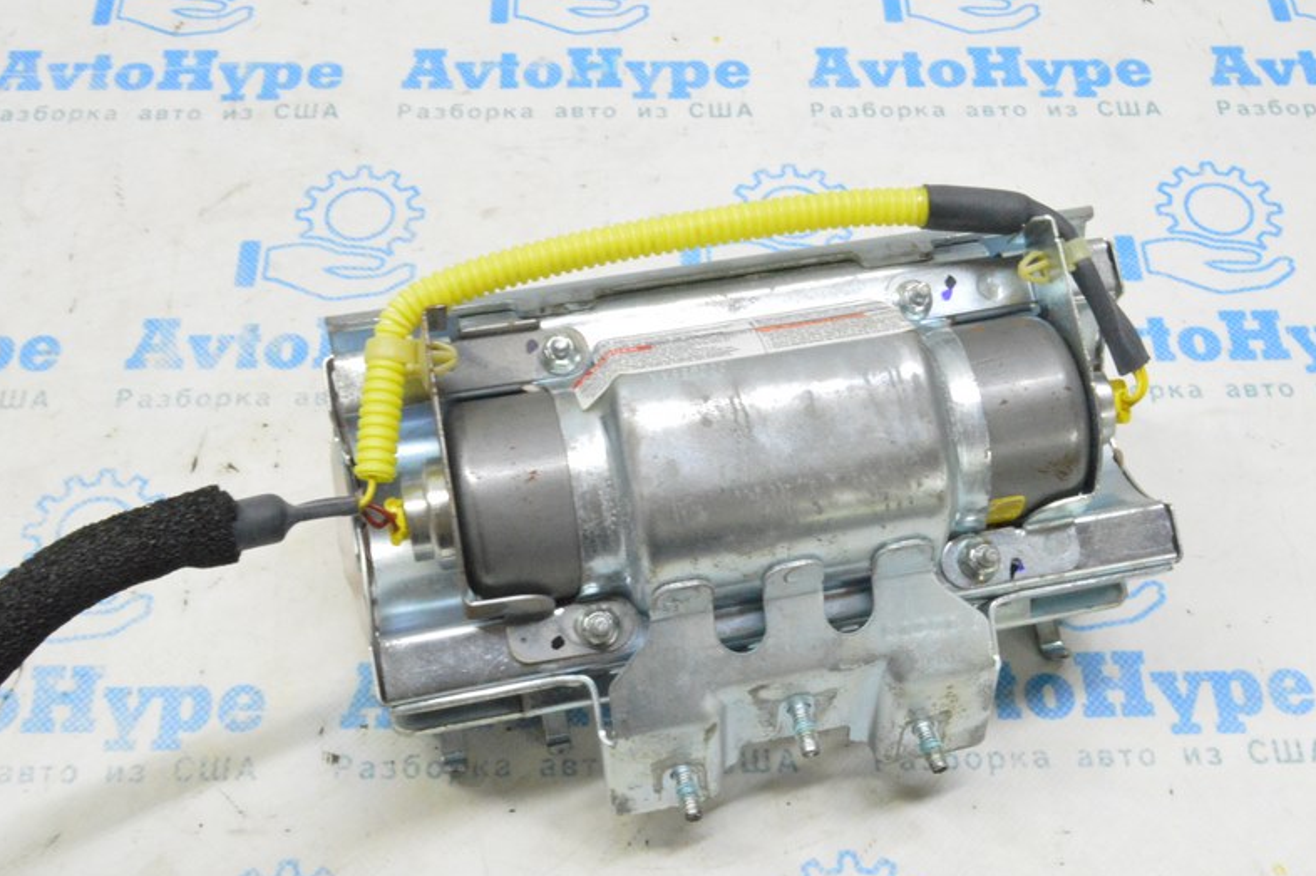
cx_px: 663
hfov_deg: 45.5
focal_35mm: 43
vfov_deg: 31.1
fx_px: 1571
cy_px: 473
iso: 6400
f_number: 20
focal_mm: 22
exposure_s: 1/15
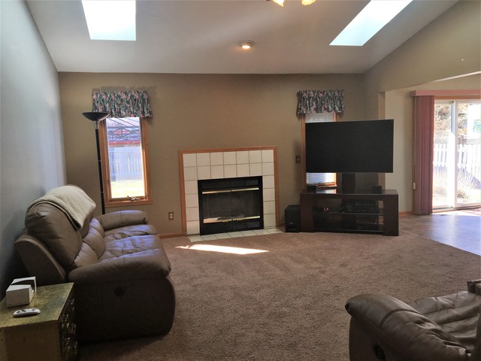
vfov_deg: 48.2
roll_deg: +1.3
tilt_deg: -5.7
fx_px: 403
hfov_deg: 61.7
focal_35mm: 29
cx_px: 240
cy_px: 180
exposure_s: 1/120
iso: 32
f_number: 2.2
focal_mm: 4.15
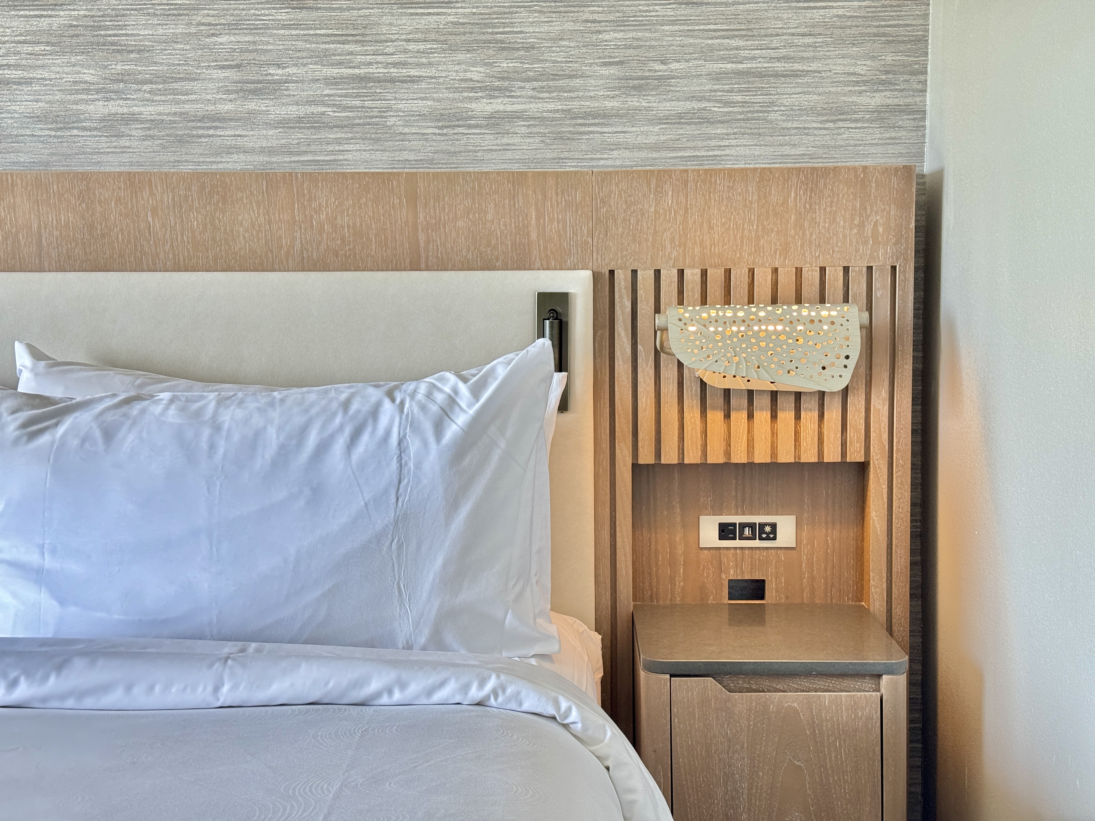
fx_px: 1518
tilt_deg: -5.8
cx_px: 548
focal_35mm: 48
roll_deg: -0.3
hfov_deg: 39.7
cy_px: 410
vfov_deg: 30.3
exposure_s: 1/60
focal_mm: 6.76
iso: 160
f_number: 1.78
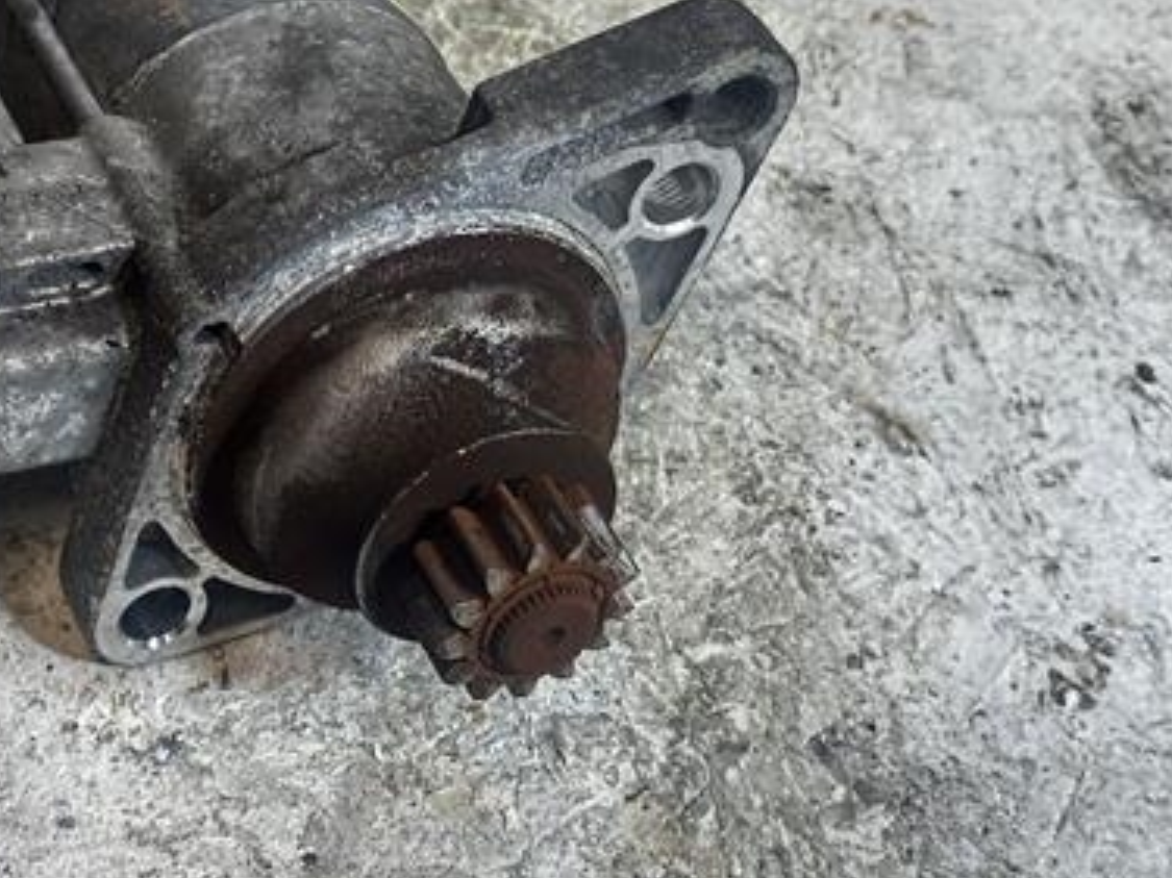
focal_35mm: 82
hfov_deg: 23.5
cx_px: 256
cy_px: 194
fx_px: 2775
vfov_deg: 17.8
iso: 125
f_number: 1.78
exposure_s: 1/50
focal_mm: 6.86
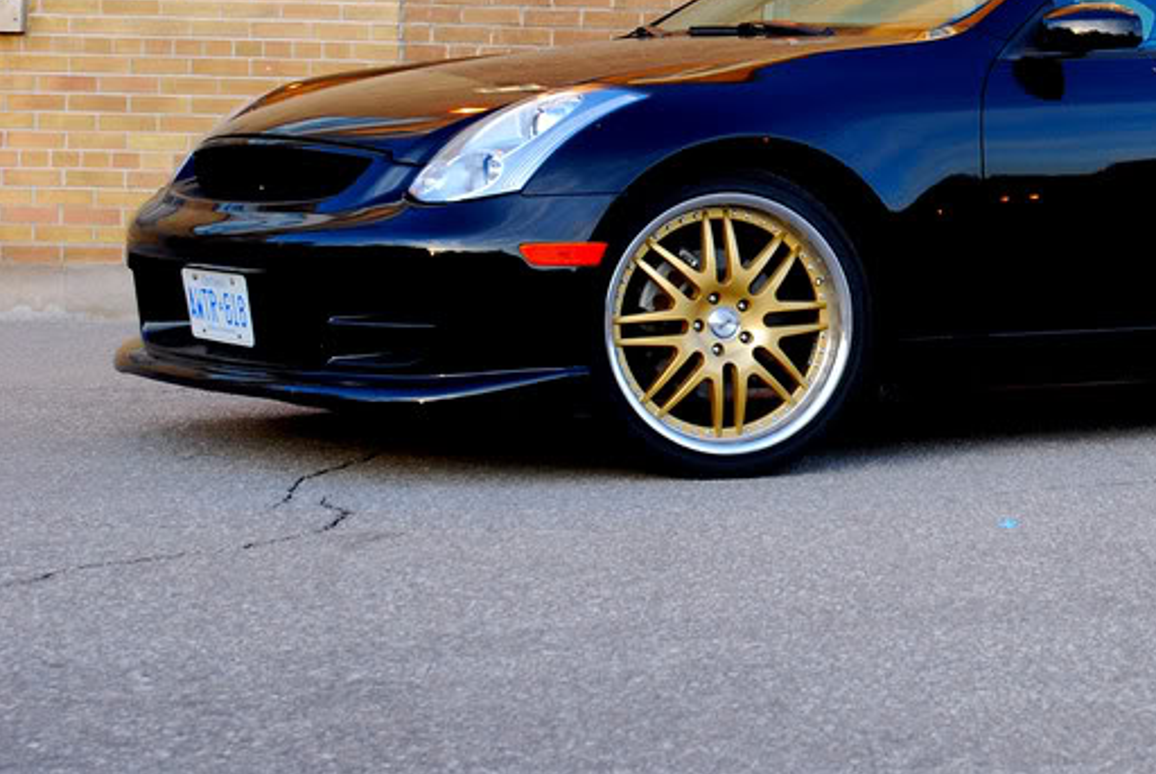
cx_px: 1096
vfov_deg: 13.4
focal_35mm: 102
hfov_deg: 19.5
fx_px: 3280
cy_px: 182
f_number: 8
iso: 400
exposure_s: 1/50
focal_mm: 34
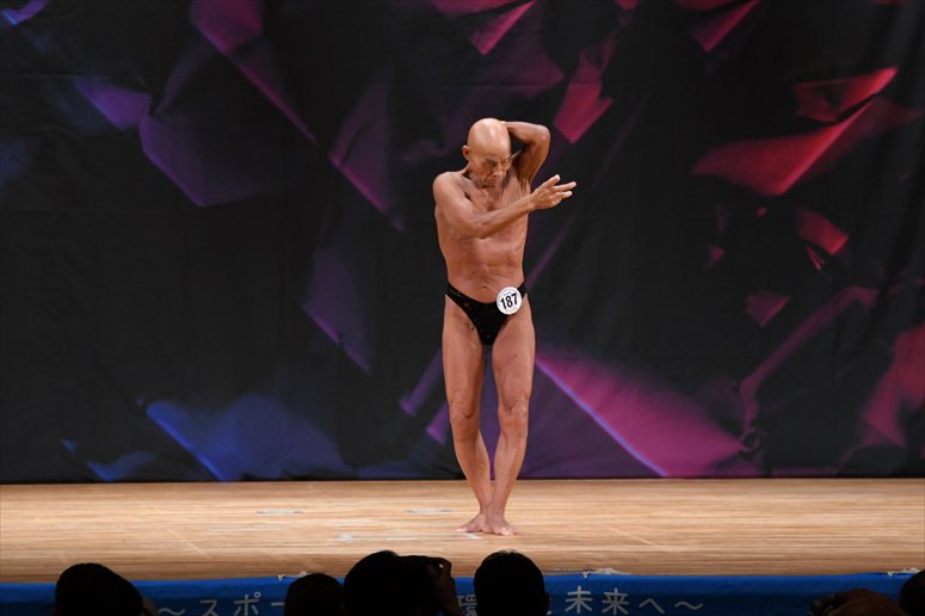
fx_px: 6164
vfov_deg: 5.7
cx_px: 462
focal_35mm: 240
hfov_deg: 8.6
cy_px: 308
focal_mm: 160
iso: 2500
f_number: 5.6
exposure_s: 1/400
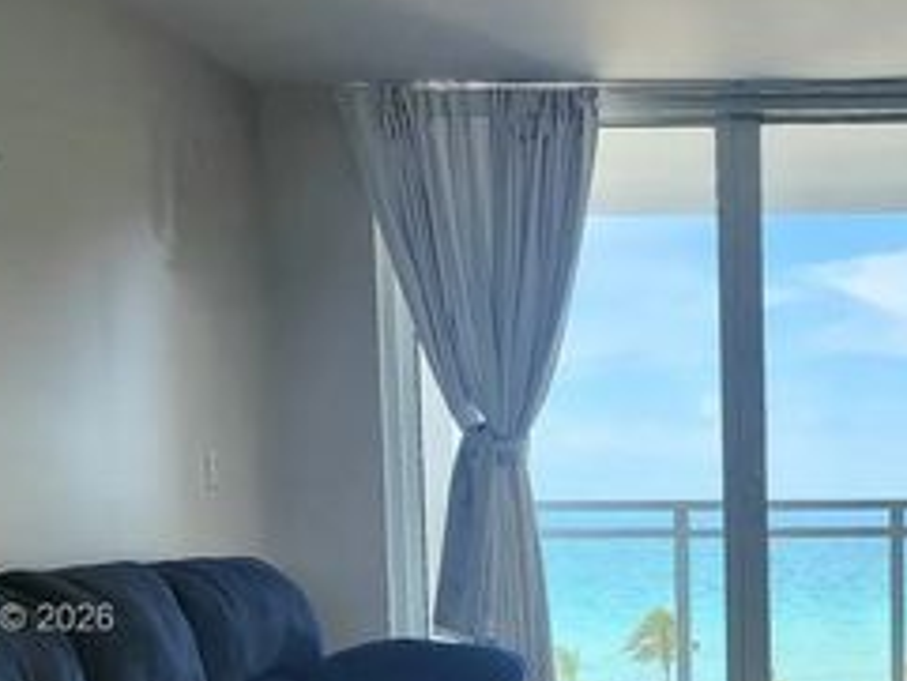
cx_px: 851
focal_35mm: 61
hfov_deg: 30.0
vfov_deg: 23.4
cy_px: 621
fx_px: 1599
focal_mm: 6.4
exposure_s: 1/182
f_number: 1.8
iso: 32
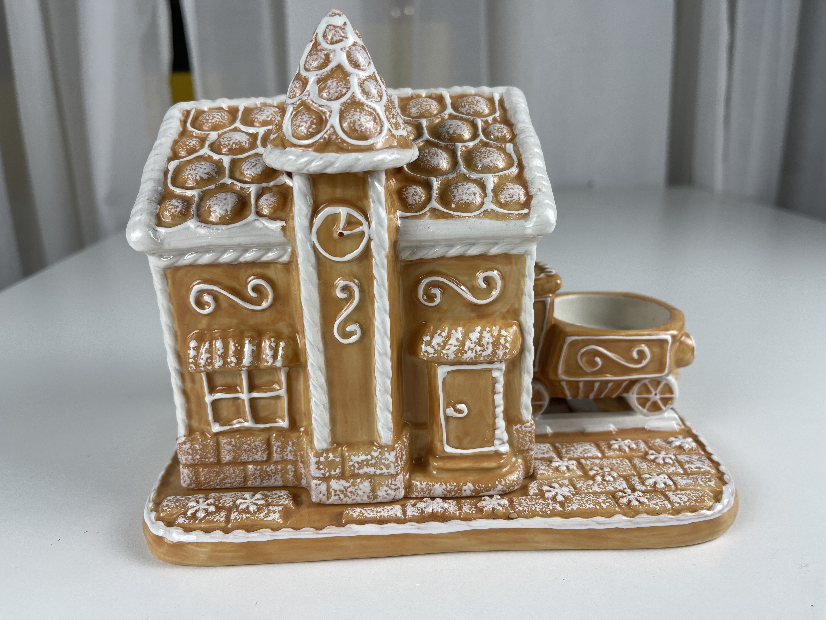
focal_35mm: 25
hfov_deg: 69.4
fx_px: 597
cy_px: 310
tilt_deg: -18.5
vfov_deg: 54.9
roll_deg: +1.0
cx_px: 413
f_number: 1.6
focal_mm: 5.1
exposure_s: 1/151
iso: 32
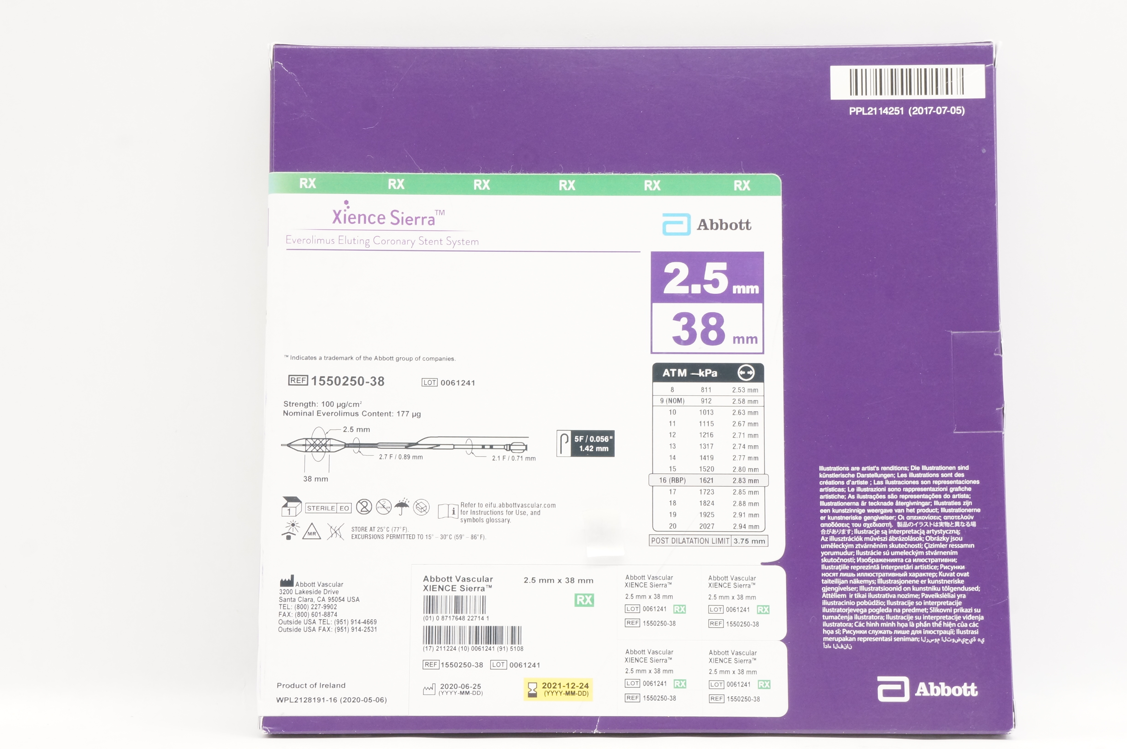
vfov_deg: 16.5
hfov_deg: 24.6
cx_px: 564
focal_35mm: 82
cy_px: 374
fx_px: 2580
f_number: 11
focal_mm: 55
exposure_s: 1/20
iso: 800
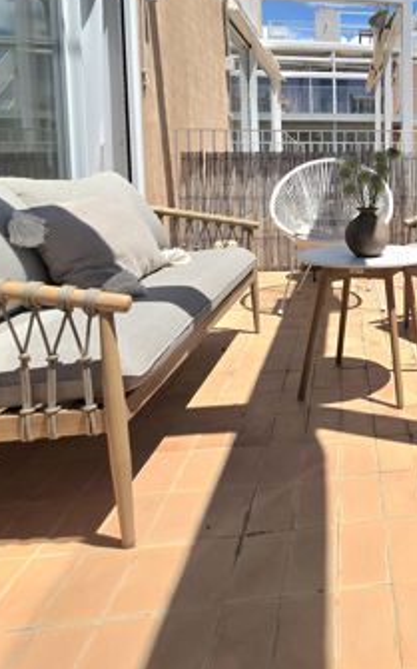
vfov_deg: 62.6
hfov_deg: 36.5
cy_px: 210
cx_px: 458
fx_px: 528
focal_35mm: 29
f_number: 1.9
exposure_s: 1/5000
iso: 40
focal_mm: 2.2
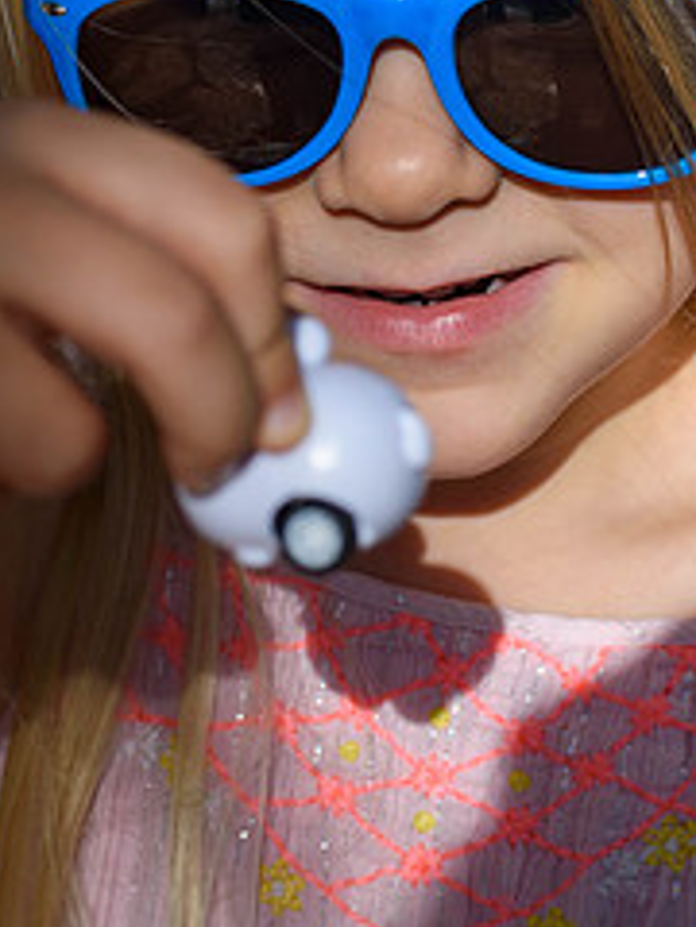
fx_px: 5067
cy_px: 471
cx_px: 344
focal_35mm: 189
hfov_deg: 7.9
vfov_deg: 10.5
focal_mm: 70
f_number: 5.6
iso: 200
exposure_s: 1/500
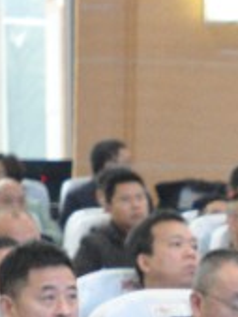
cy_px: 401
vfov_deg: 9.3
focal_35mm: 209
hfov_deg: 6.8
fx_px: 1914
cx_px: 521
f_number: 4.5
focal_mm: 24
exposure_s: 1/80
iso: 2000
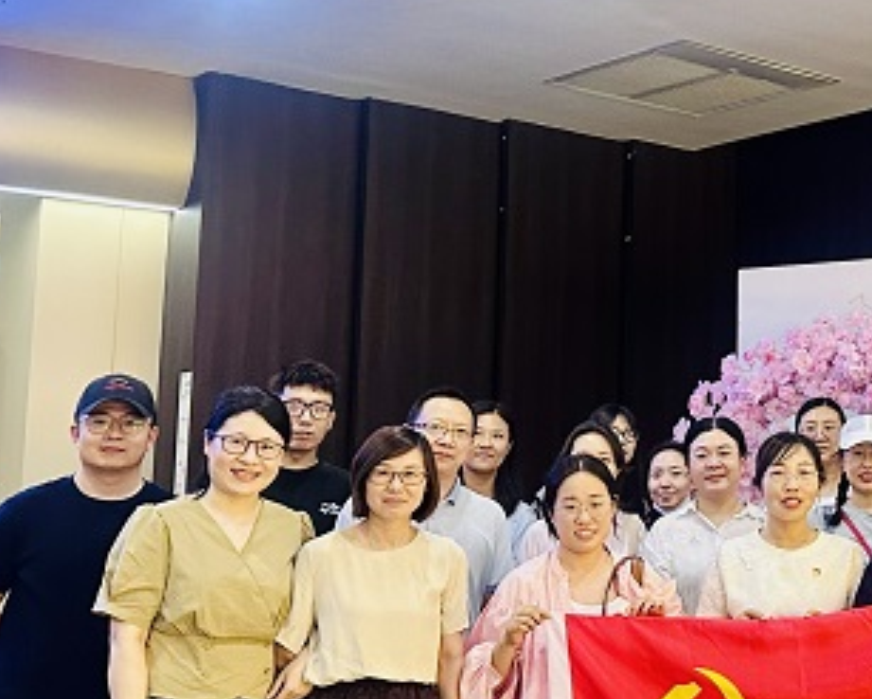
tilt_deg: +5.1
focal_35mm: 58
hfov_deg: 29.5
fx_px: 1498
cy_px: 403
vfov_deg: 26.2
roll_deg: +0.4
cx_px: 943
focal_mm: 6.86
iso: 400
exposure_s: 1/60
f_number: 1.78
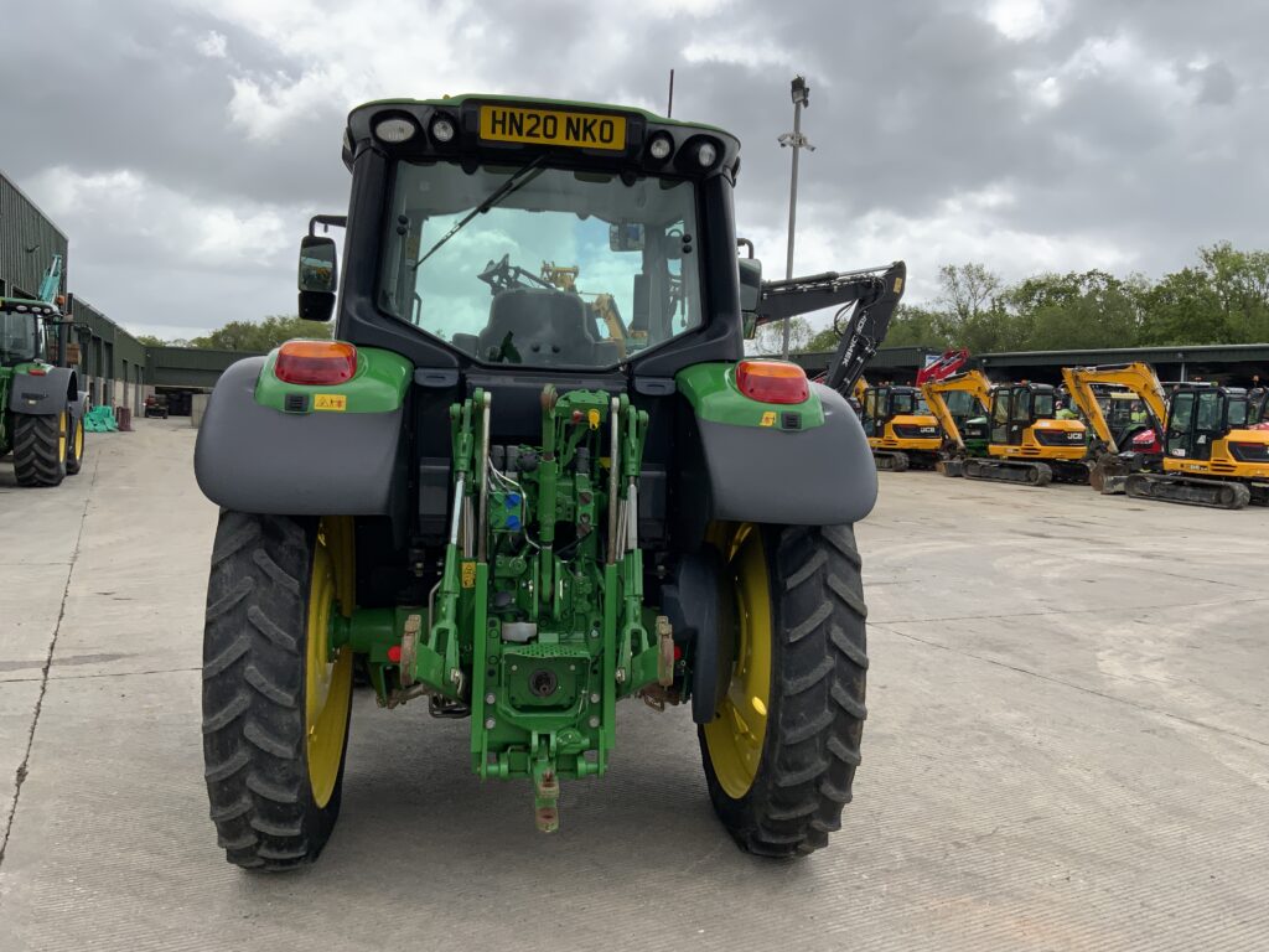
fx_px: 1063
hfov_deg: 61.7
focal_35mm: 29
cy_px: 476
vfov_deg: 48.2
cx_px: 634
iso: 16
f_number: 1.8
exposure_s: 1/1534
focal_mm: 3
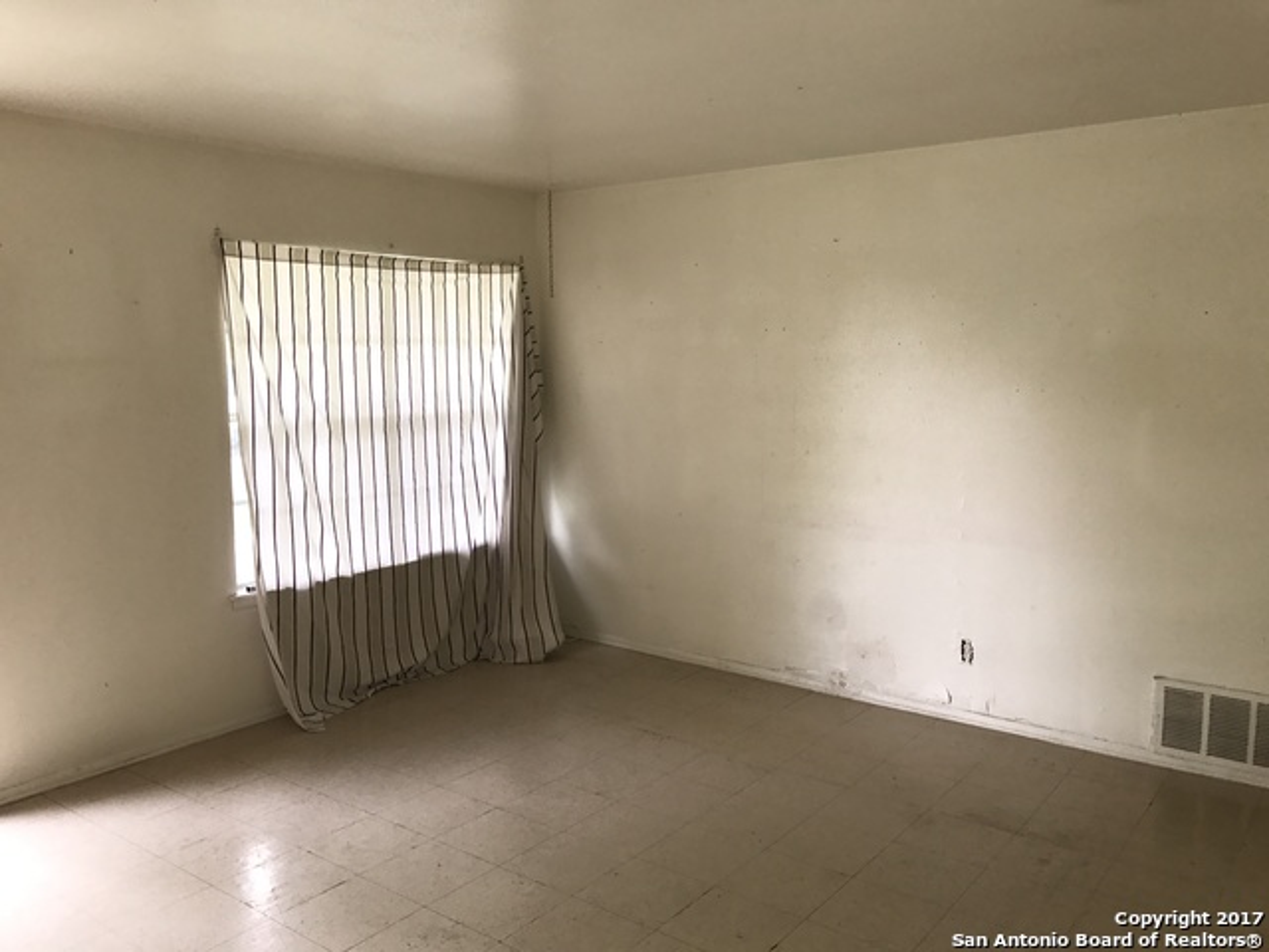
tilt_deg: -6.4
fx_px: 1026
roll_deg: +0.4
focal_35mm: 28
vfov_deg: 49.7
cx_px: 634
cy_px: 476
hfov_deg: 63.4
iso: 25
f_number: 1.8
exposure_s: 1/30
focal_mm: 3.99
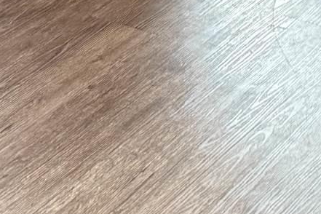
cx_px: 348
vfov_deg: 7.1
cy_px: -404
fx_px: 1551
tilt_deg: -12.4
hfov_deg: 11.6
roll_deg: +1.0
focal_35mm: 174
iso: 400
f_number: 1.78
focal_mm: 6.76
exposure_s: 1/60
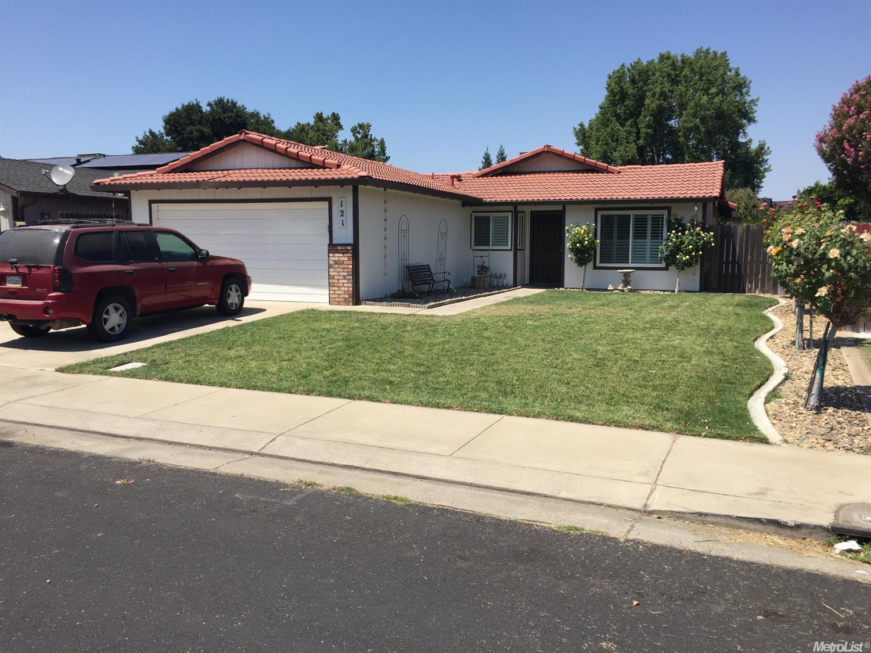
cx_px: 436
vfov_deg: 48.2
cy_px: 326
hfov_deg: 61.7
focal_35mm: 29
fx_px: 729
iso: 32
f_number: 2.2
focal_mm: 4.15
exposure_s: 1/2083
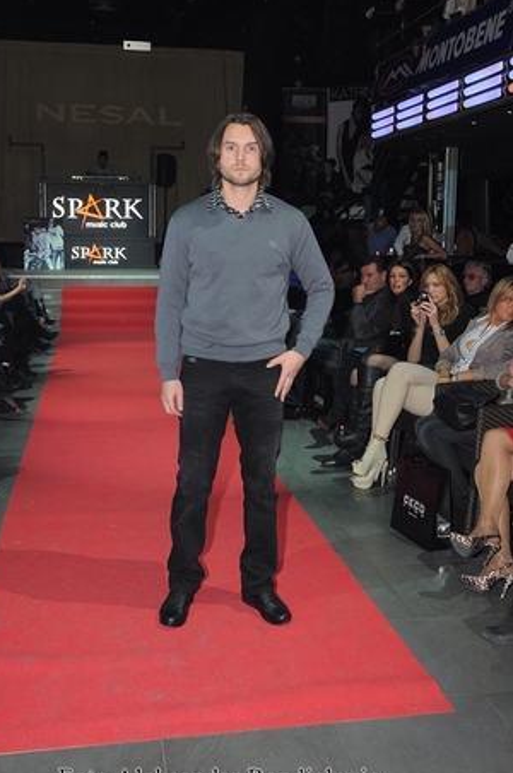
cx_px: 220
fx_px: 815
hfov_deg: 34.9
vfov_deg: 50.7
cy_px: 354
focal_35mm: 38
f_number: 6.3
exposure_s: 1/60
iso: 500
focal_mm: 22
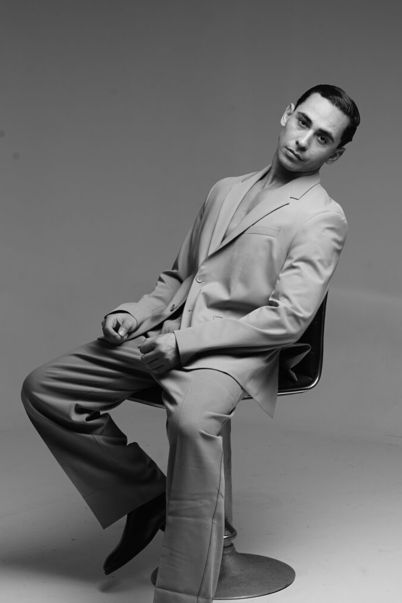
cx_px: 202
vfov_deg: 26.7
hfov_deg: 17.9
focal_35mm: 76
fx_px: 1273
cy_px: 301
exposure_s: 1/125
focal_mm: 50
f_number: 16
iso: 100
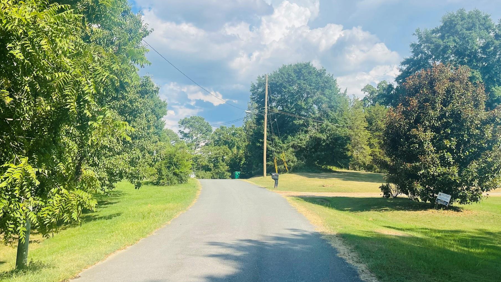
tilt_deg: +4.8
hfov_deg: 62.6
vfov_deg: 37.8
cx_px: 239
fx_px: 412
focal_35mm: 31
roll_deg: -1.0
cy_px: 137
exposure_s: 1/3788
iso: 32
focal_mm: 5.1
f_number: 1.6
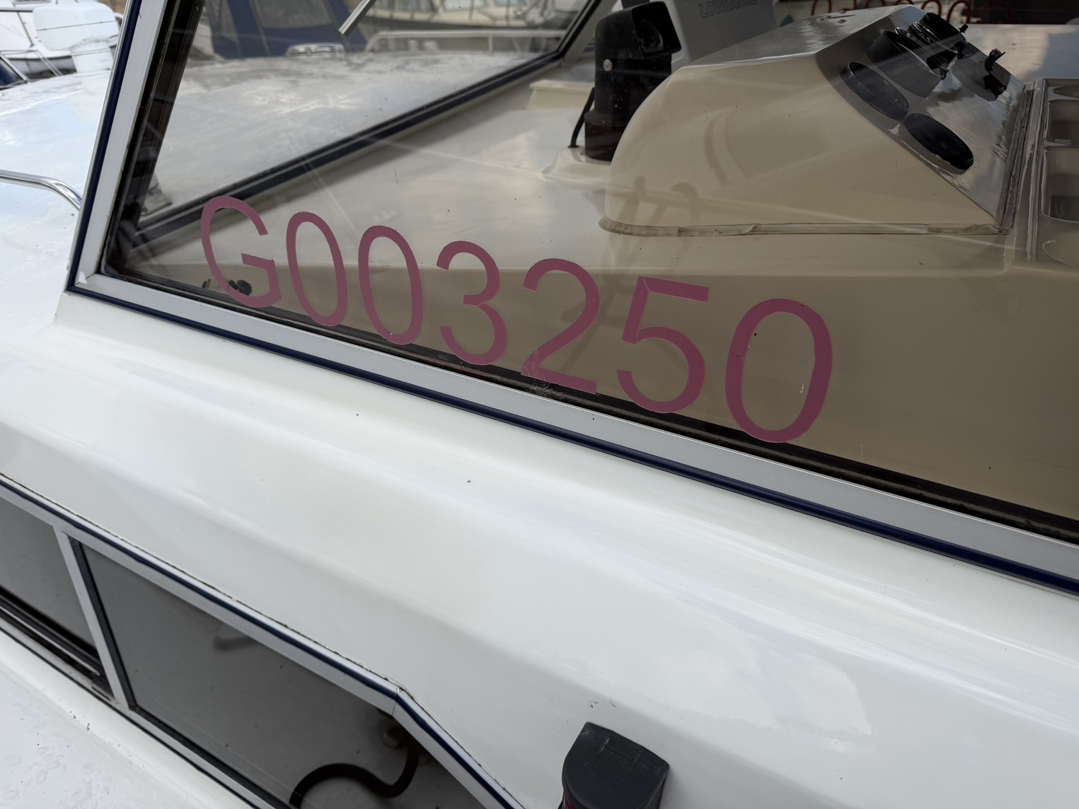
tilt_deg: -30.0
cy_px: 404
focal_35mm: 24
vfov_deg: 56.8
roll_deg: +1.7
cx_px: 540
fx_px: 748
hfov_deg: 71.6
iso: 80
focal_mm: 6.76
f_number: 1.78
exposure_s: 1/4405
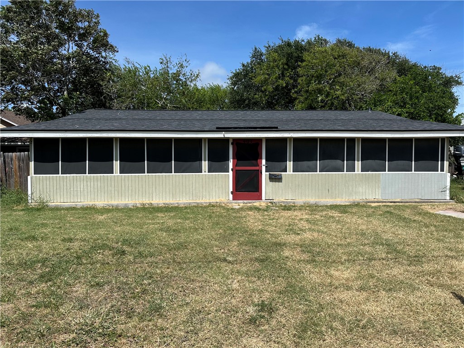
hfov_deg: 71.6
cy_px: 174
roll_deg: -0.1
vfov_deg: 56.8
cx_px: 232
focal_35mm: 24
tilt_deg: -1.5
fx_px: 322
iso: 80
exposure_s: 1/5525
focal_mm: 6.86
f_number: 1.78
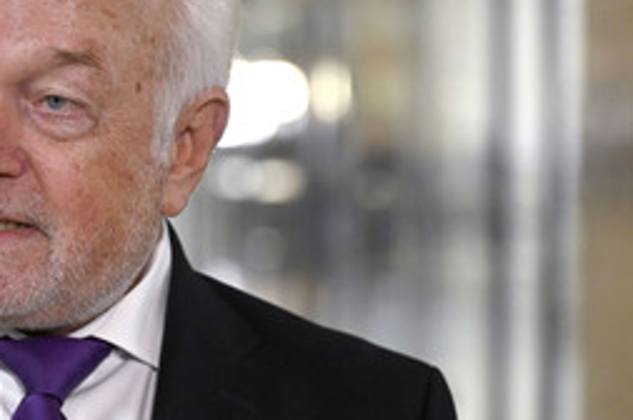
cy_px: 200
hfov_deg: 9.6
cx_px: 71
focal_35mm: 214
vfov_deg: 6.4
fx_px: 3758
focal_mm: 120
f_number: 4.5
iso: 4000
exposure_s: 1/320
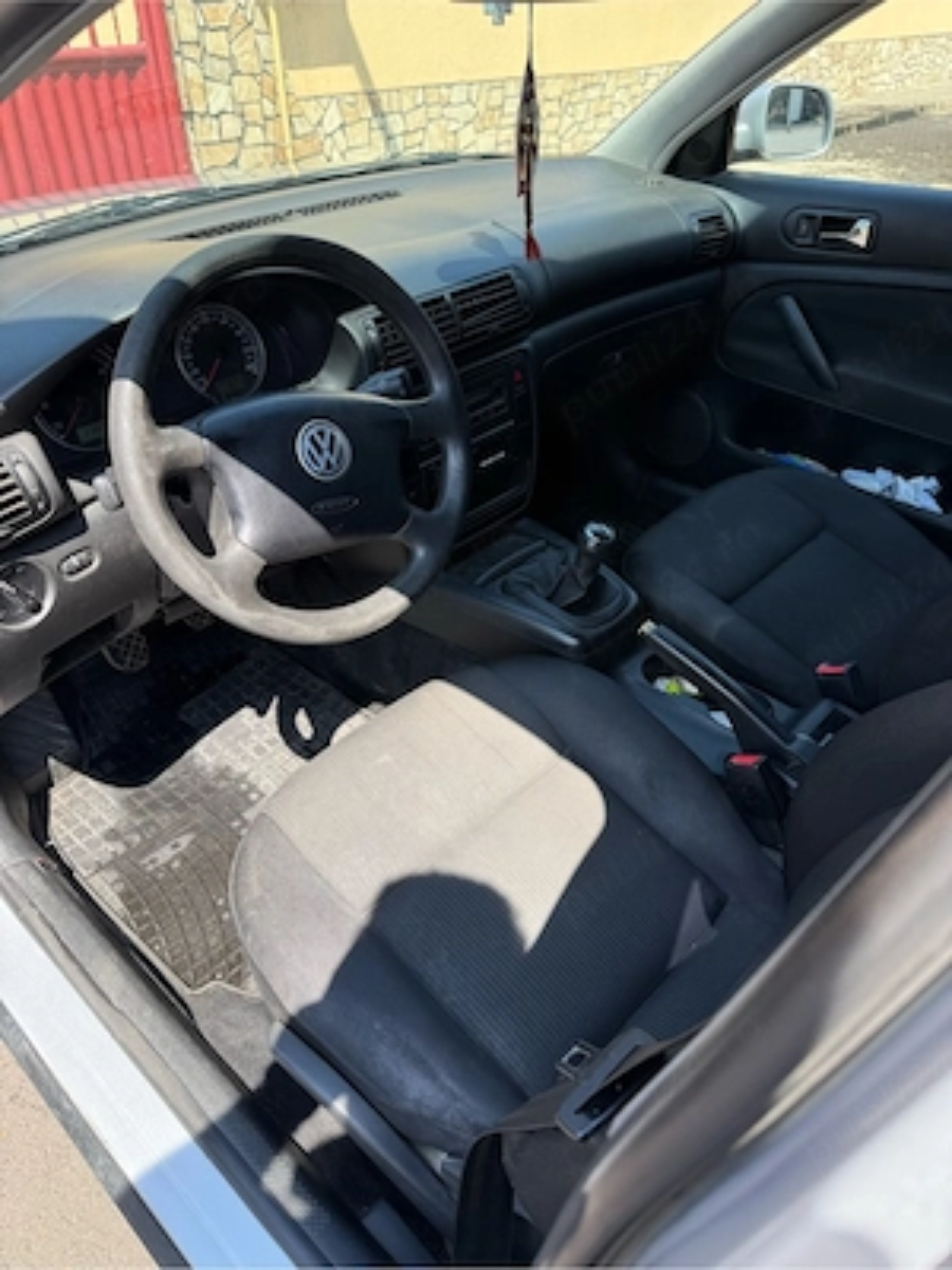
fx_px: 880
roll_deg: +0.7
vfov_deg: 71.6
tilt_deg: -35.7
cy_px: 635
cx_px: 476
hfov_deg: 56.8
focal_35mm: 24
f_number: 1.78
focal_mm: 6.76
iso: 80
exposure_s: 1/683
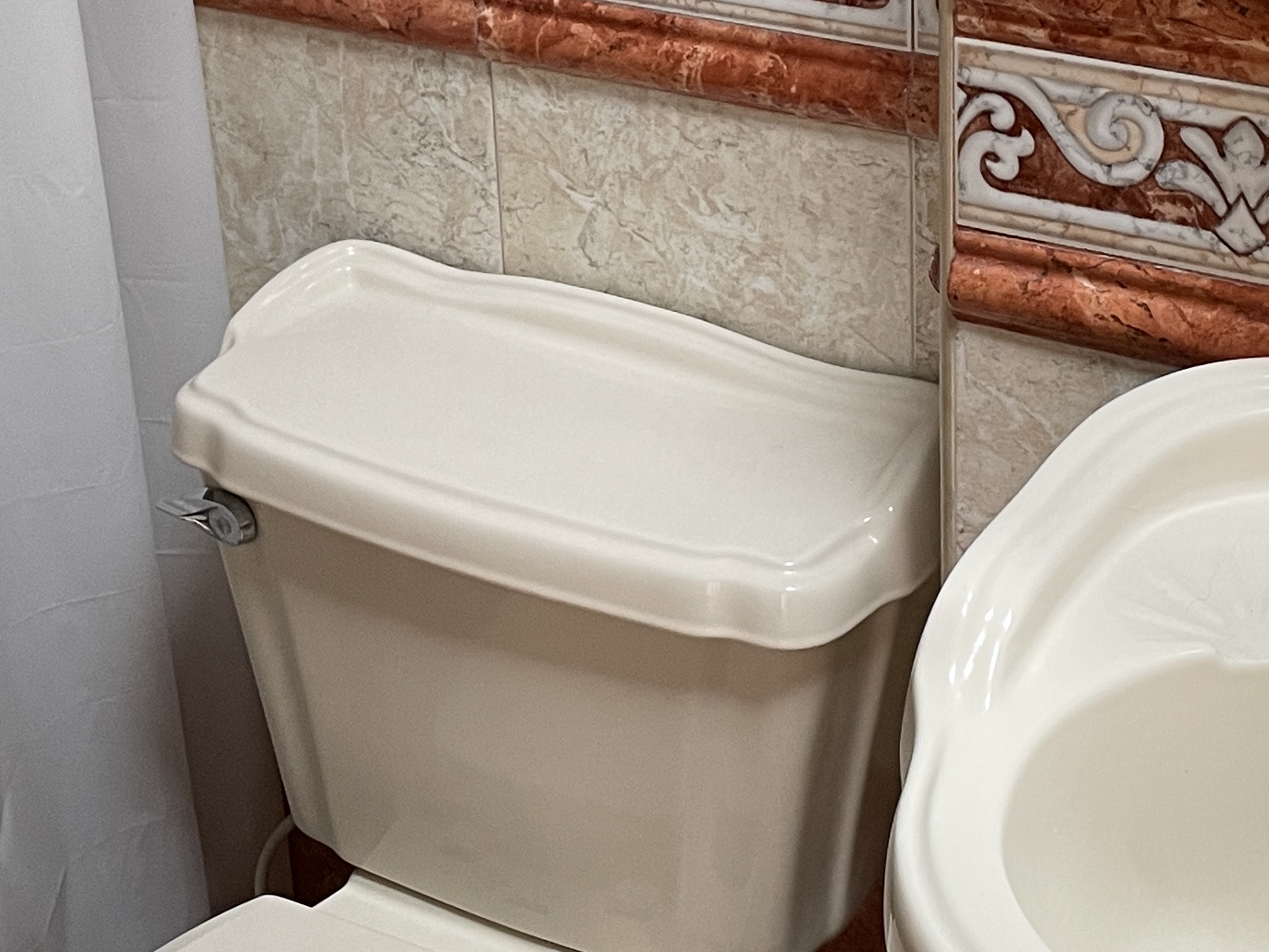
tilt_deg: -22.5
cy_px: 177
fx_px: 2787
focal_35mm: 76
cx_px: 808
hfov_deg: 25.6
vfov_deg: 19.2
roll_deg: +1.8
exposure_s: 1/60
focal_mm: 4.2
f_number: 1.6
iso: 160
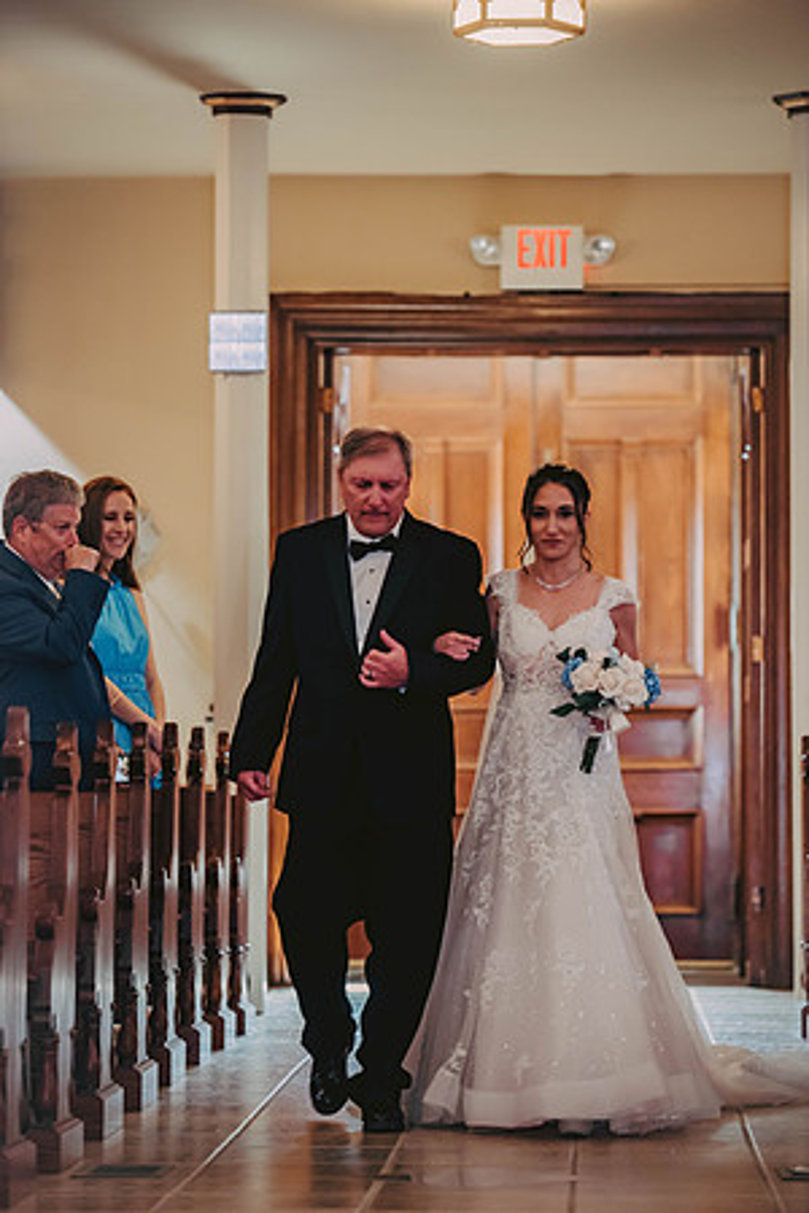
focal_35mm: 135
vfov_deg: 15.2
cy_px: 606
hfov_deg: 10.2
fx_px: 4550
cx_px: 404
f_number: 2.8
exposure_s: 1/80
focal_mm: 135
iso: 800
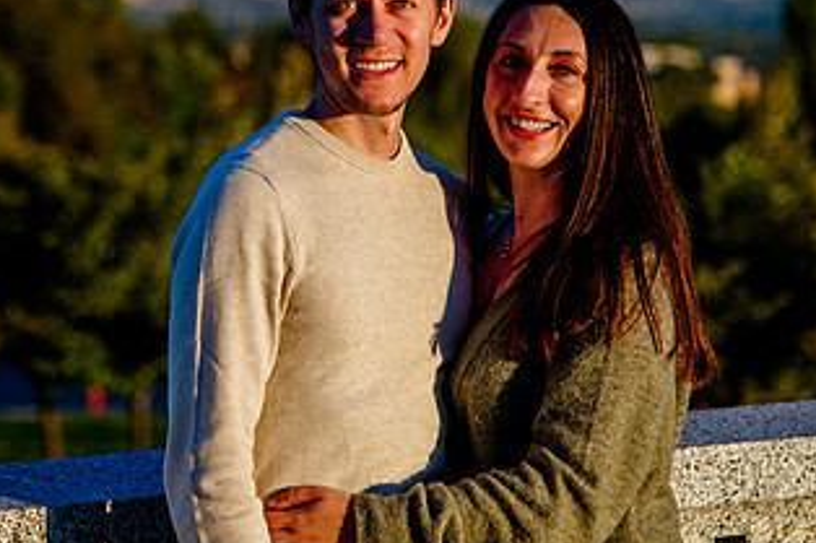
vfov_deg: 6.9
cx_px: 337
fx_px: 4485
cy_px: 114
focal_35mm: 198
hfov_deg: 10.4
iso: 500
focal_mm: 105
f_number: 4
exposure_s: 1/2000
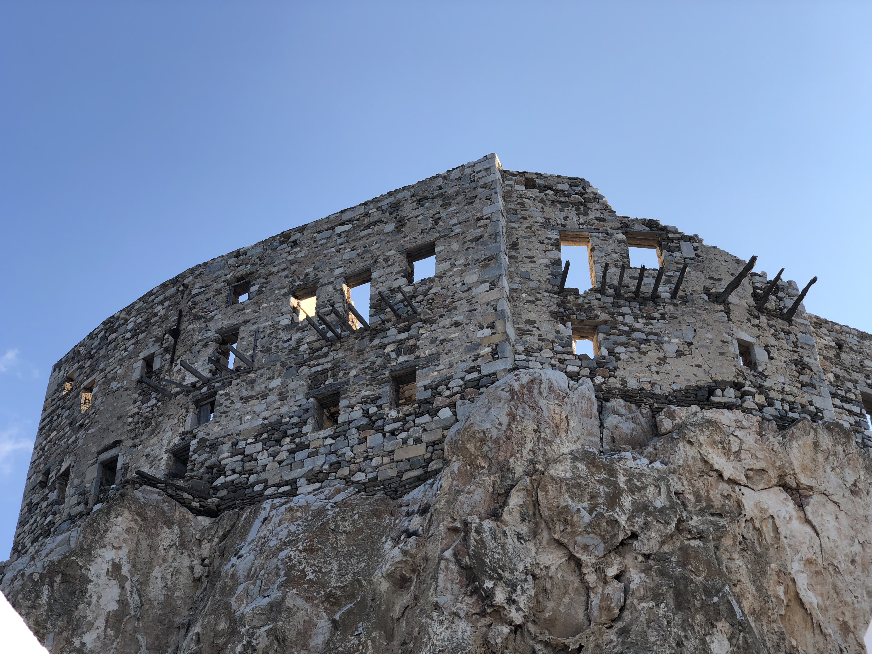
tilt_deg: +40.7
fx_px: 1310
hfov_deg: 36.8
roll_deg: +1.7
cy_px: 327
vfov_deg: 28.0
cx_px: 436
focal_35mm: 52
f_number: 2.4
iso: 16
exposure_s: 1/615
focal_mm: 6
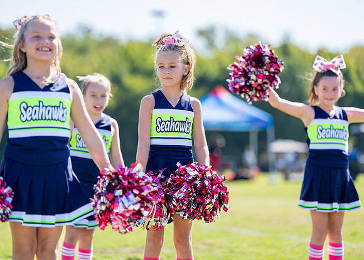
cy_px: 121
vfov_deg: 8.2
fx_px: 1806
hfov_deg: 11.5
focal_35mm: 175
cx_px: 173
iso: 200
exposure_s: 1/2000
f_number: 2.8
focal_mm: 155
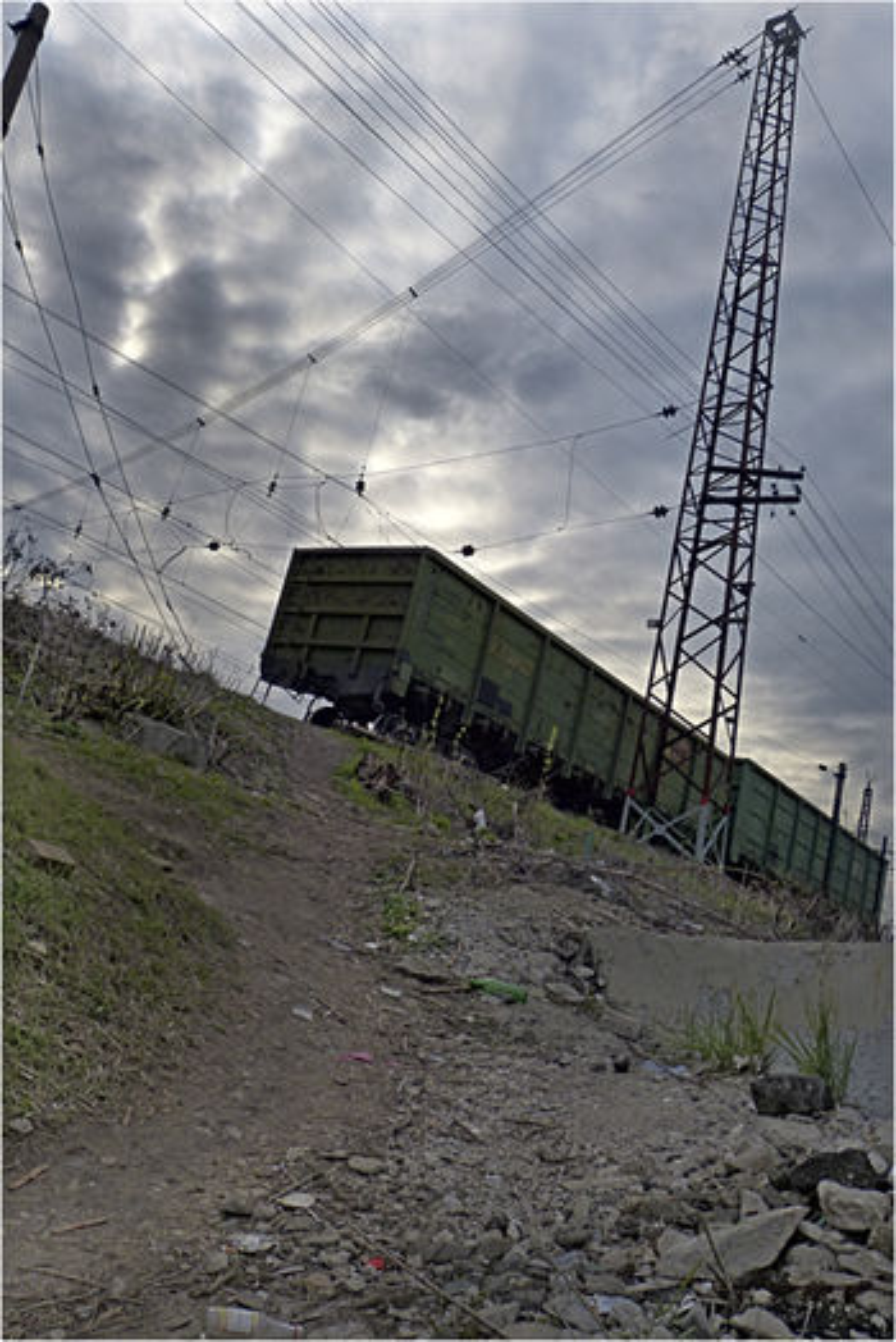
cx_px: 448
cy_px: 671
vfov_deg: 60.3
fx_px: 1156
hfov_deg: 42.4
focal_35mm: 31
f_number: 4.5
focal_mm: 5.2
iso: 160
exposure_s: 1/640
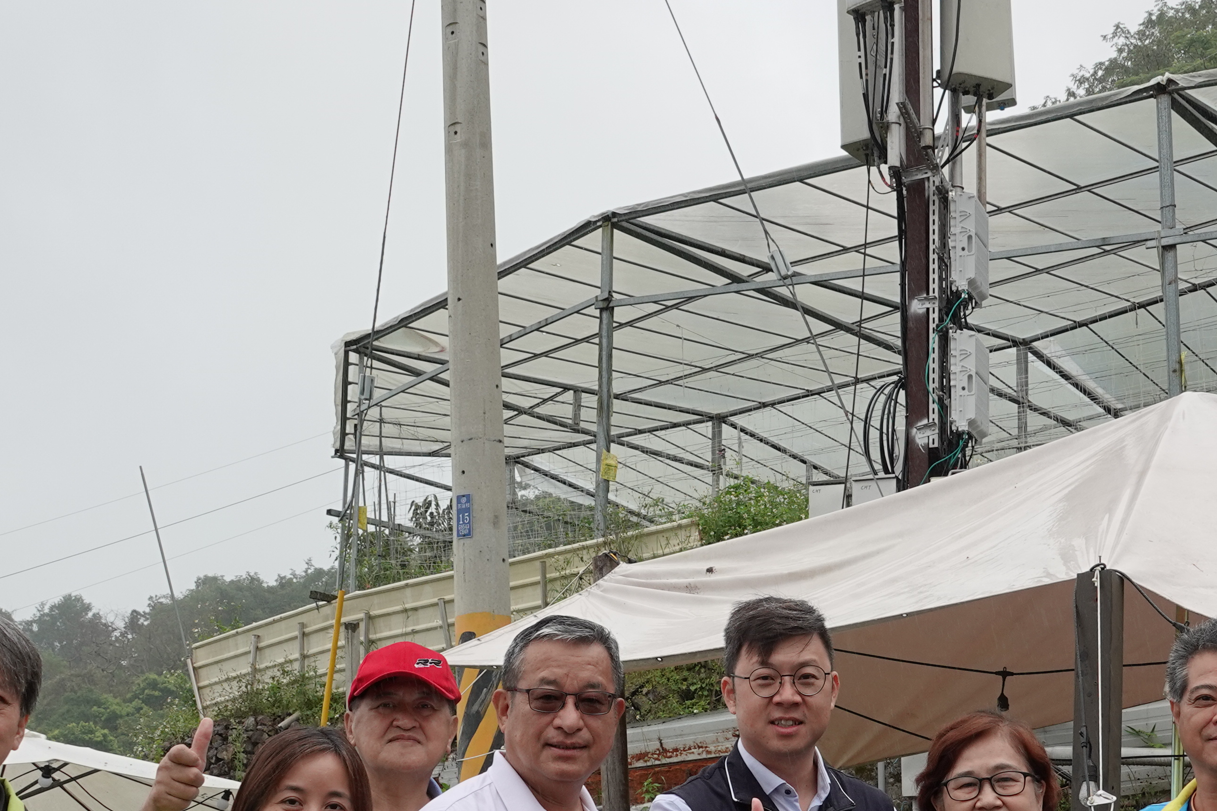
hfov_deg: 38.7
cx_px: 750
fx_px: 1724
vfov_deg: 26.2
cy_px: 579
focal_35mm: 51
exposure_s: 1/250
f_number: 5
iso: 100
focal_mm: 8.8
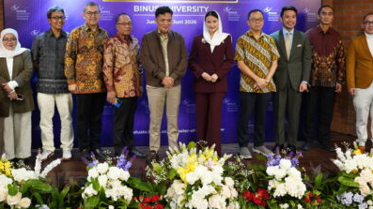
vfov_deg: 30.8
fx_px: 376
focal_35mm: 38
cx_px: 175
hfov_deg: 52.8
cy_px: 63
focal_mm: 30
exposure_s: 1/100
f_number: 2.8
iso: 1600
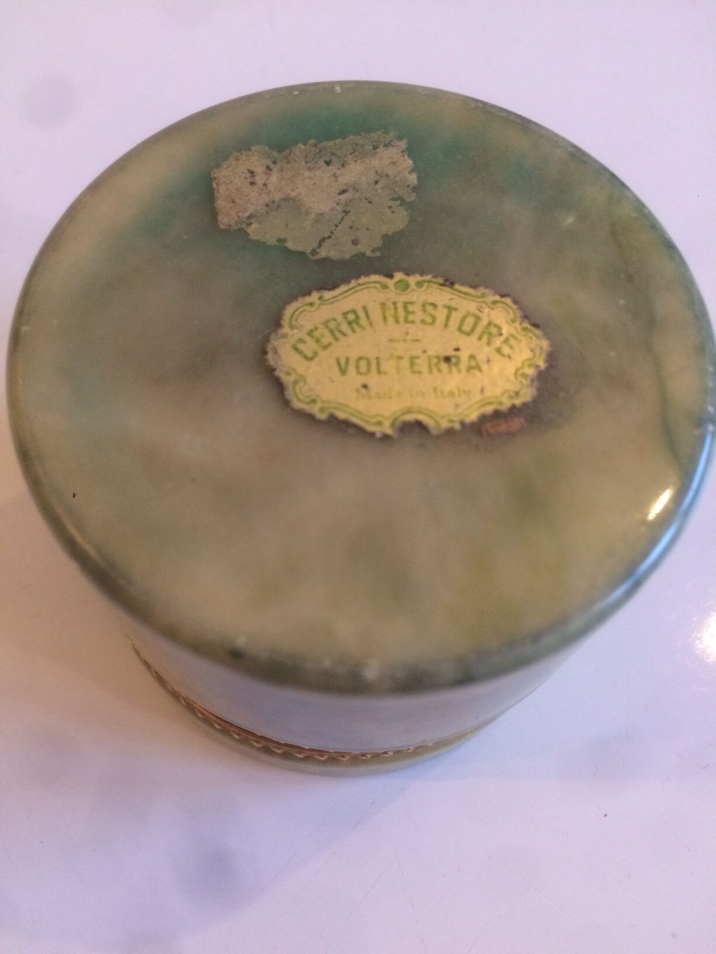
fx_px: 800
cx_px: 358
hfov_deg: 48.2
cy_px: 477
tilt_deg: -65.1
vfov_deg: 61.7
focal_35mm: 29
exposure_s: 1/33
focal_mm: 4.15
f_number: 2.2
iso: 160
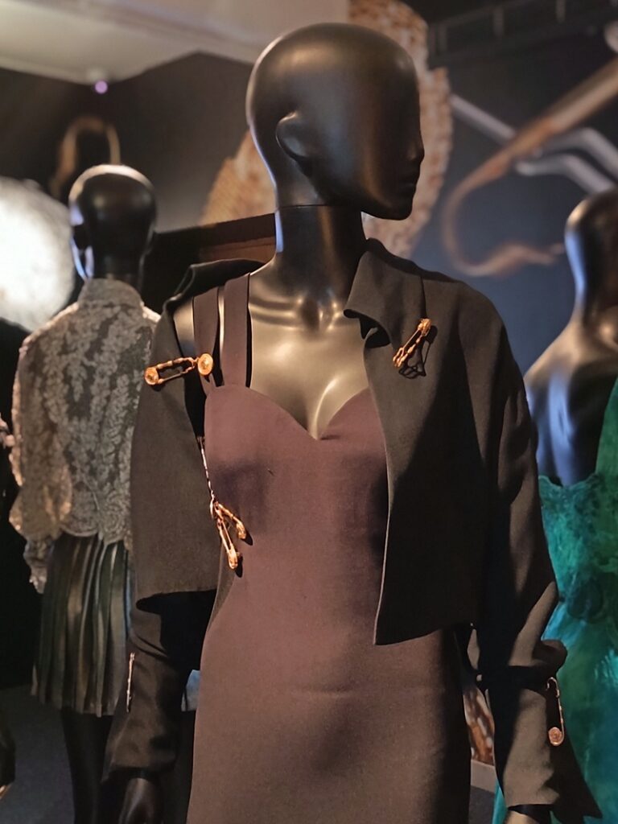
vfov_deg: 39.7
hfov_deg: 30.3
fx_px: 1143
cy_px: 412
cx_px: 309
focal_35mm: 48
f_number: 4
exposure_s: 1/20
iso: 11212
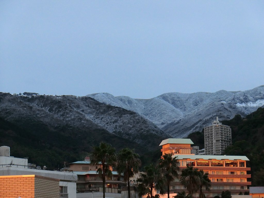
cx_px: 132
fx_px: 801
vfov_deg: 14.1
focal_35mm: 105
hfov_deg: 18.7
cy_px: 99
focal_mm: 18.8
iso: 400
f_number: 5
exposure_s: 1/50
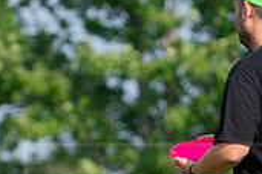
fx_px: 6913
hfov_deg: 2.2
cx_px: 170
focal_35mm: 950
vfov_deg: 1.4
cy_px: 219
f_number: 5.6
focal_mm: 280
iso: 1600
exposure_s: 1/4000
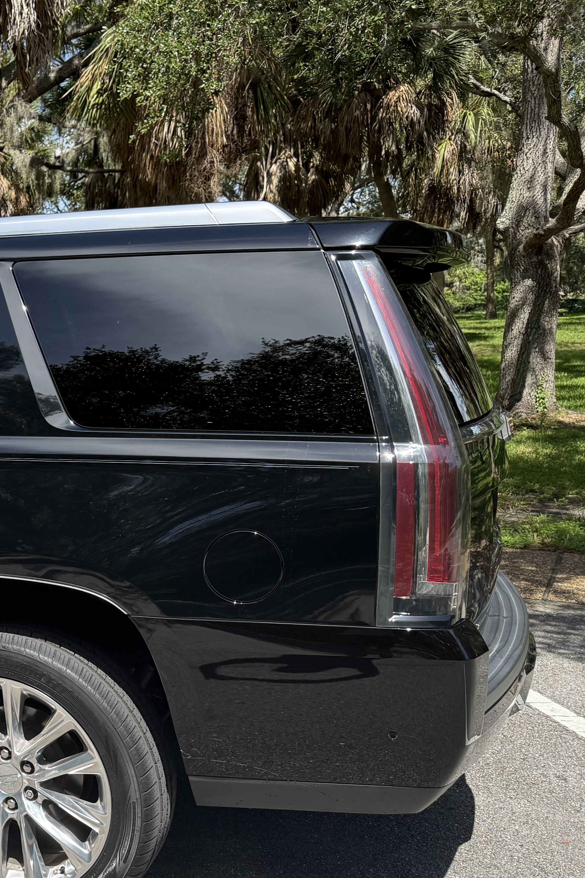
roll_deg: +2.0
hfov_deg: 26.0
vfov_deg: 43.5
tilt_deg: -9.3
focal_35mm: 45
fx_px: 1097
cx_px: -152
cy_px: 503
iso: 100
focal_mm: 6.76
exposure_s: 1/2801
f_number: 1.78
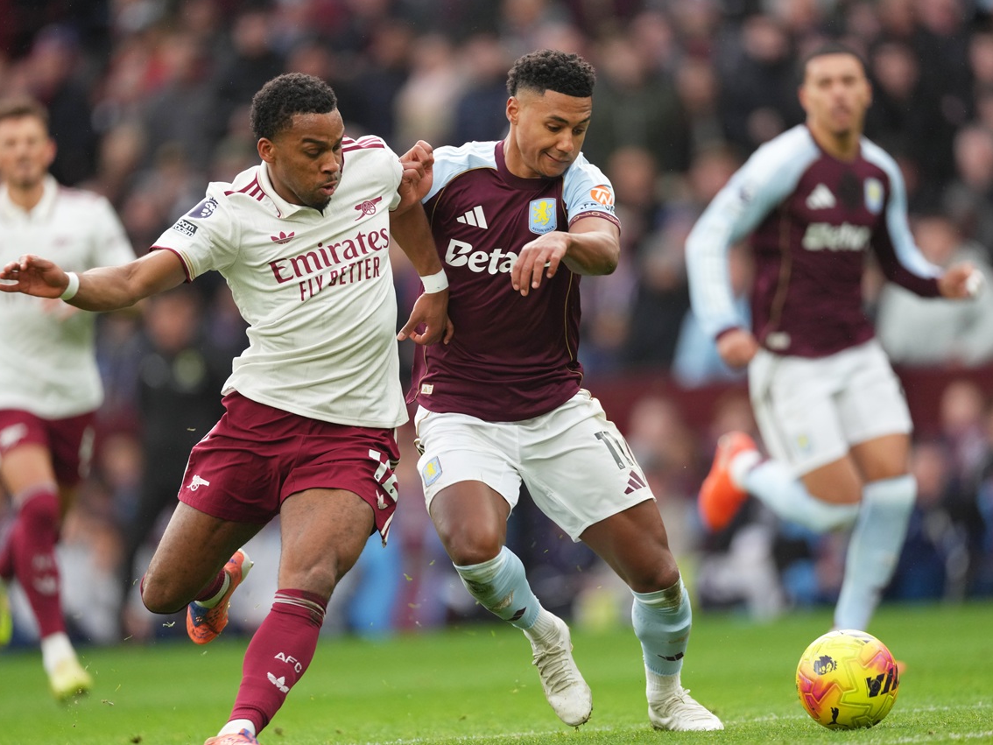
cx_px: 450
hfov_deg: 3.0
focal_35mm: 651
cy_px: 372
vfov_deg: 2.3
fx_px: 18679
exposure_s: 1/1250
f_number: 4
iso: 1600
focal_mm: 600
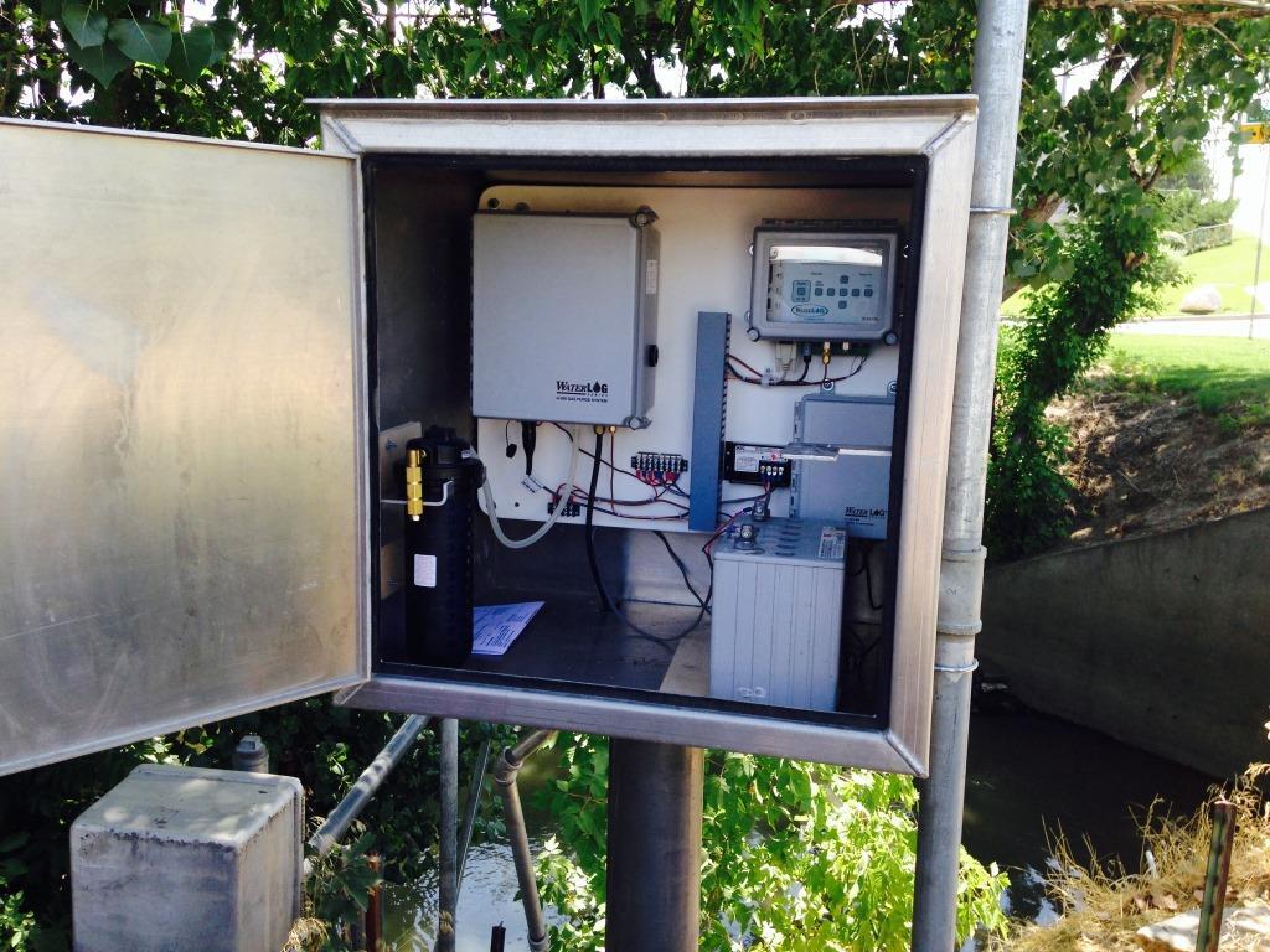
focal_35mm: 33
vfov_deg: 42.9
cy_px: 476
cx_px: 635
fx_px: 1211
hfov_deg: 55.4
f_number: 2.4
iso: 50
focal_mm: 4.12
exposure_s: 1/211
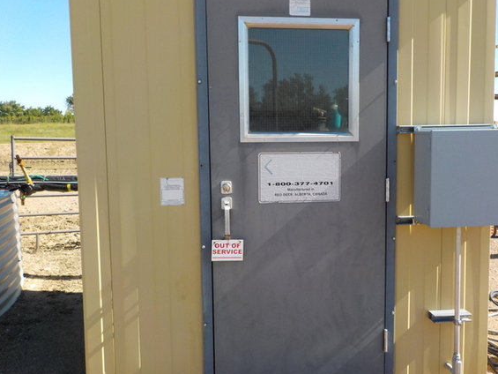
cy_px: 187
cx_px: 276
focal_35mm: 34
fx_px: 489
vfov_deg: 41.8
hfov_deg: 53.8
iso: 125
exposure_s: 1/640
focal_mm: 4.1
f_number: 3.3
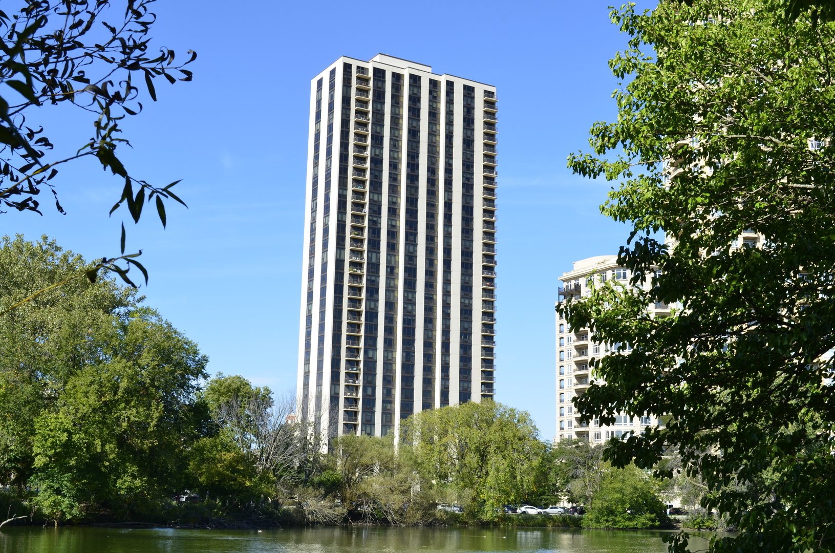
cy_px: 276
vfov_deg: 29.7
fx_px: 1042
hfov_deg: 43.7
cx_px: 418
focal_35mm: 45
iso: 160
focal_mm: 30
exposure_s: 1/125
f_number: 11
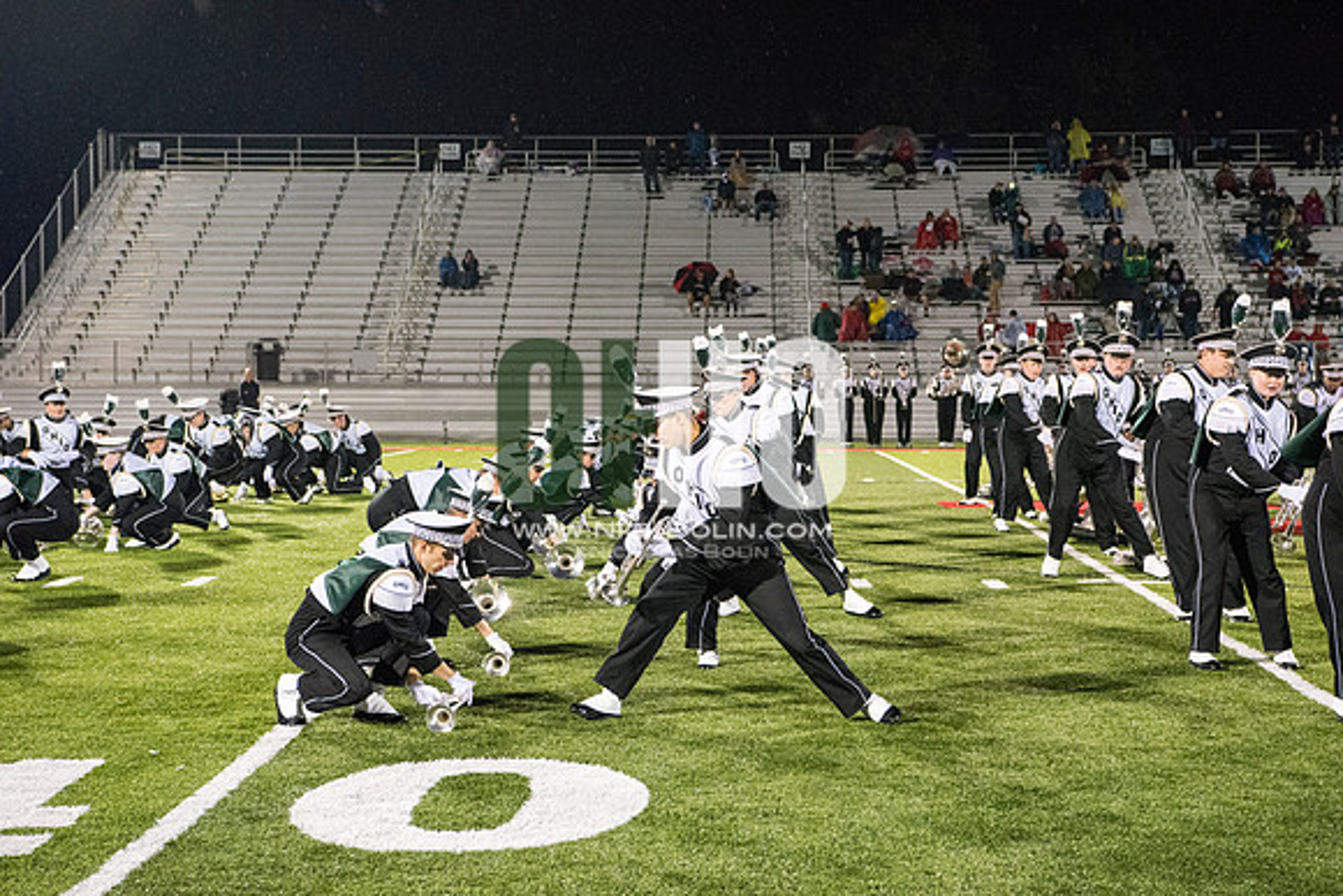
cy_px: 448
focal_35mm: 70
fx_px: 2612
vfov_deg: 19.5
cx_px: 672
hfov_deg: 28.8
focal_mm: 70
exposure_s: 1/320
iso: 5000
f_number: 5.6
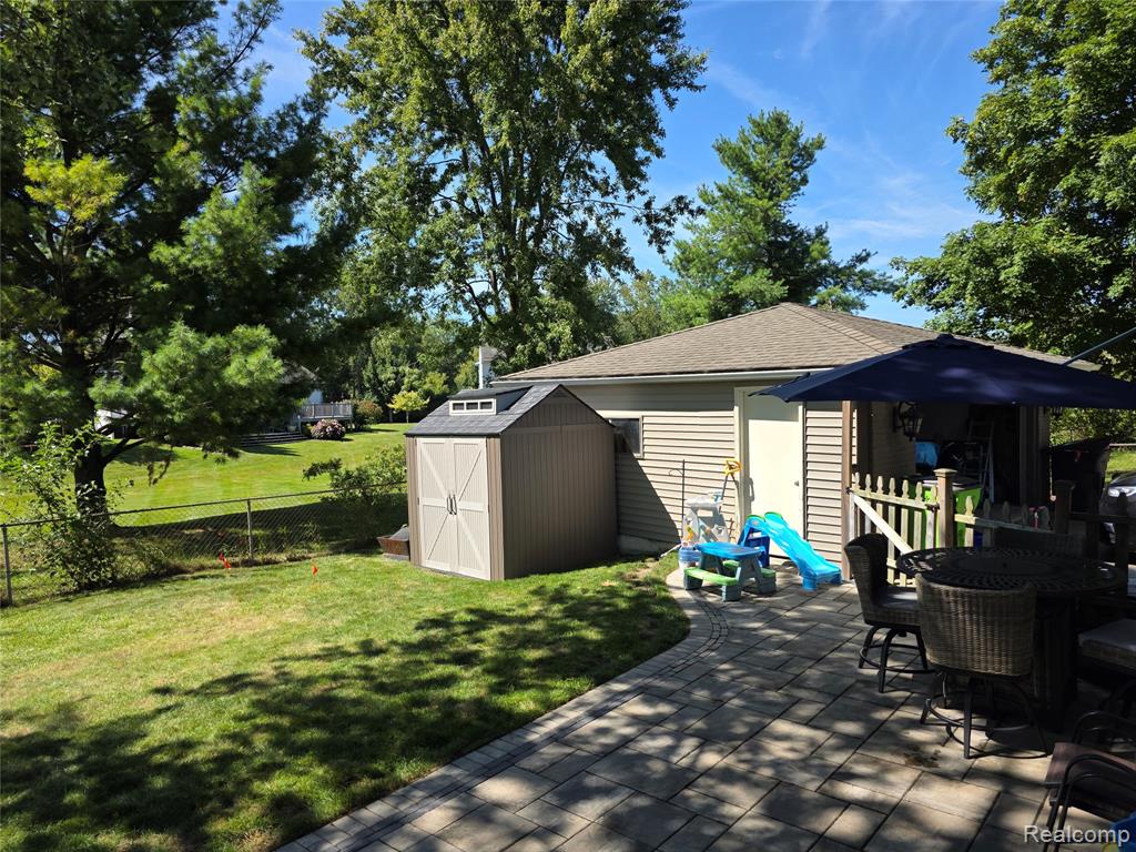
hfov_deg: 73.9
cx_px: 568
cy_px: 426
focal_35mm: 23
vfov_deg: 58.9
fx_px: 755
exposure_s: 1/3126
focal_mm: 6.3
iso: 80
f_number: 1.7
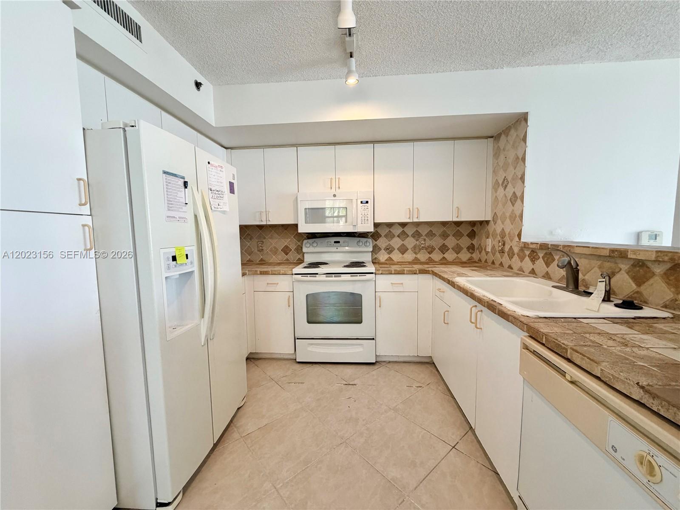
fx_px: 275
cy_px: 255
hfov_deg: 102.1
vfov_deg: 85.7
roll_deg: +1.1
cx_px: 340
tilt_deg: -4.8
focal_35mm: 14
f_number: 2.2
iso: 250
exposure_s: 1/120
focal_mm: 2.22
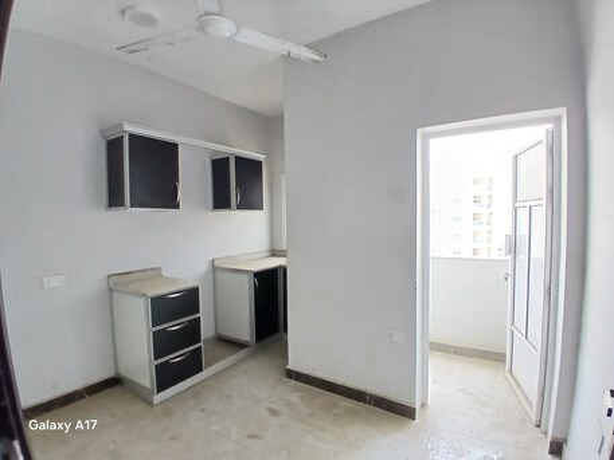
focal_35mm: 17
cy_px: 230
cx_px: 307
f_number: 2.2
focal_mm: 1.4
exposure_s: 1/50
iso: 100
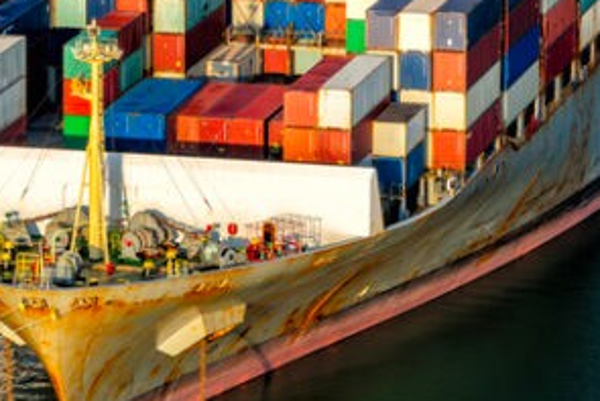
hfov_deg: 6.5
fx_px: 5286
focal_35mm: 317
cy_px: -161
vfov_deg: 4.3
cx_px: 492
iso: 500
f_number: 10
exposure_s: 1/800
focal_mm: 78
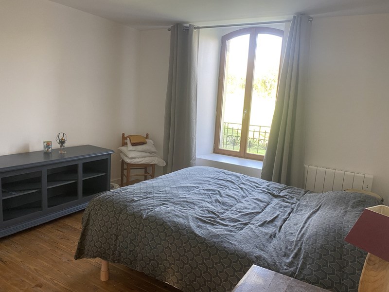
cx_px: 194
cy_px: 146
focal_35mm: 26
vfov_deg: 53.1
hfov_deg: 67.3
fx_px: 292
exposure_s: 1/64
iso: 125
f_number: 1.8
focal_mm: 4.25
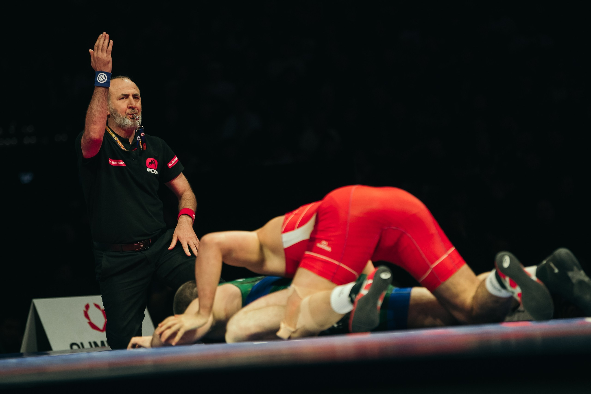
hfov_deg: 10.3
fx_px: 3280
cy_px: 222
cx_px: 248
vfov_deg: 6.9
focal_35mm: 200
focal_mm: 165
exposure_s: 1/500
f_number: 3.2
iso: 800
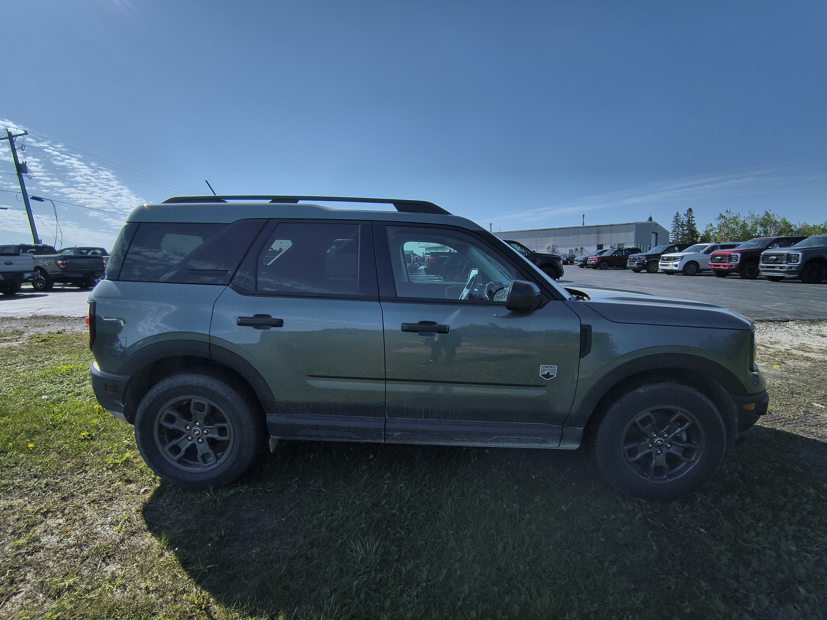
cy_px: 310
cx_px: 414
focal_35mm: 12
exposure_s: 1/2106
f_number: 2.2
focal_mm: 2.13
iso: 102
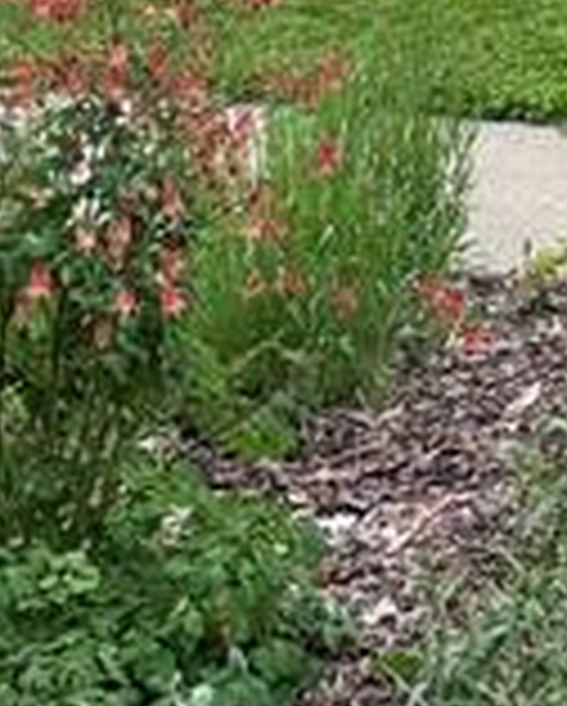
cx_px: 1040
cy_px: -139
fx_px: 1863
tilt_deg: -4.4
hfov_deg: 14.9
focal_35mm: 89
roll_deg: -0.6
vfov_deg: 20.1
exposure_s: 1/445
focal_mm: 2.22
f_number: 2.2
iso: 40
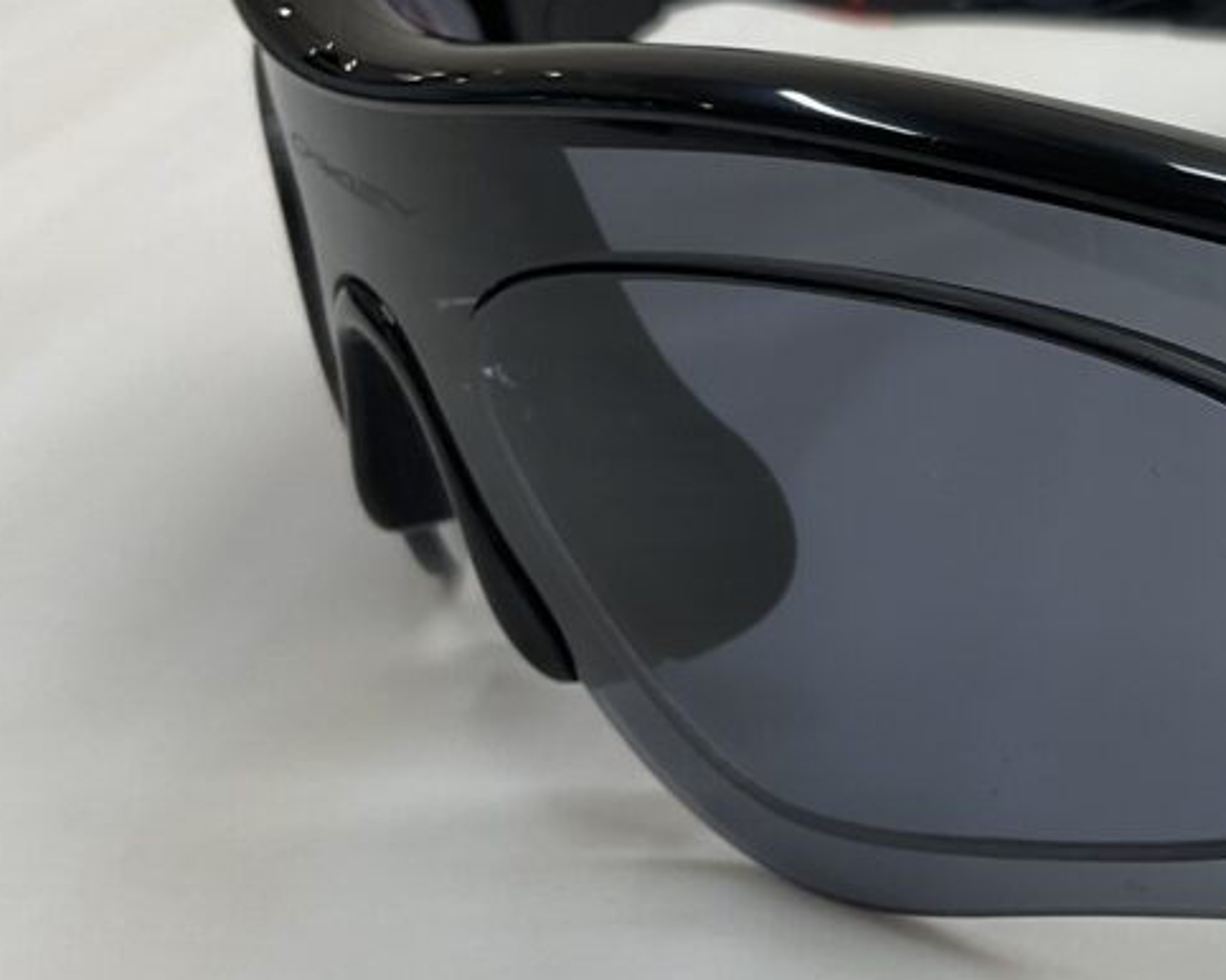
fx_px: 2720
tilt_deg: -23.4
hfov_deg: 23.6
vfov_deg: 20.4
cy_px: 437
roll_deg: -0.2
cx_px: 1383
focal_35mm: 75
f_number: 1.8
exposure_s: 1/120
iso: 40
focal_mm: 3
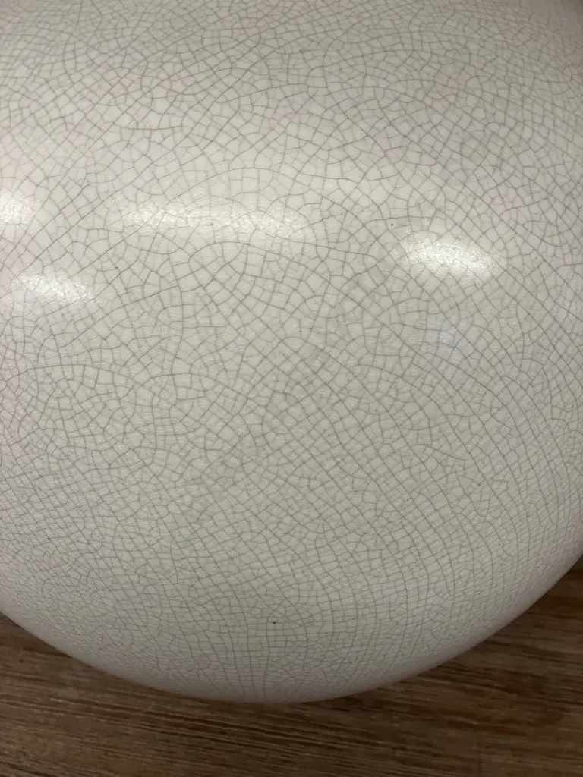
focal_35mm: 28
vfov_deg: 63.4
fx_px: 629
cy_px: 388
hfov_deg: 49.7
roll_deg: -2.2
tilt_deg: -39.4
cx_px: 292
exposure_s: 1/50
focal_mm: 3.99
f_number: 1.8
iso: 50
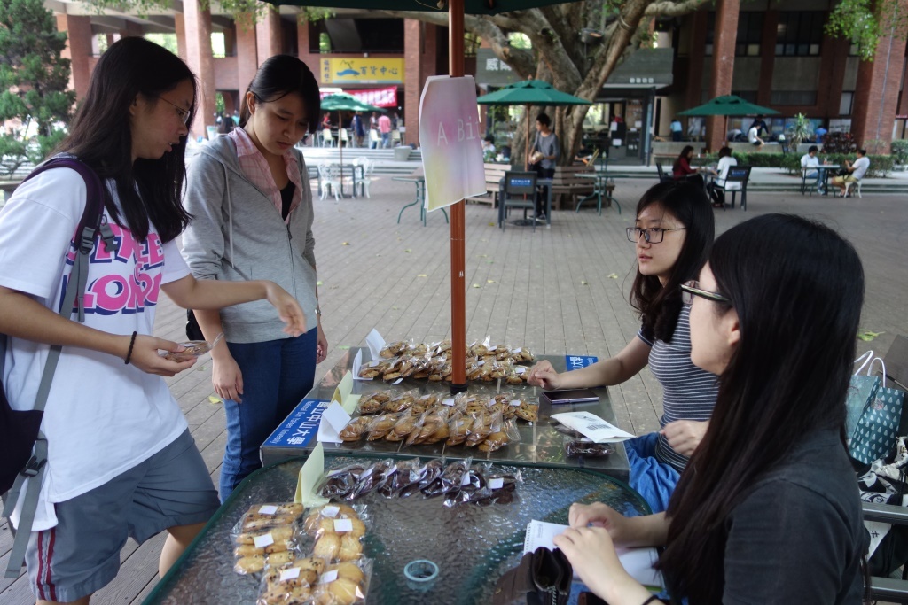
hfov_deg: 65.5
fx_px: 706
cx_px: 454
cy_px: 302
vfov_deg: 46.4
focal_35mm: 28
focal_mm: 10.4
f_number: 1.8
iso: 250
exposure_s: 1/200
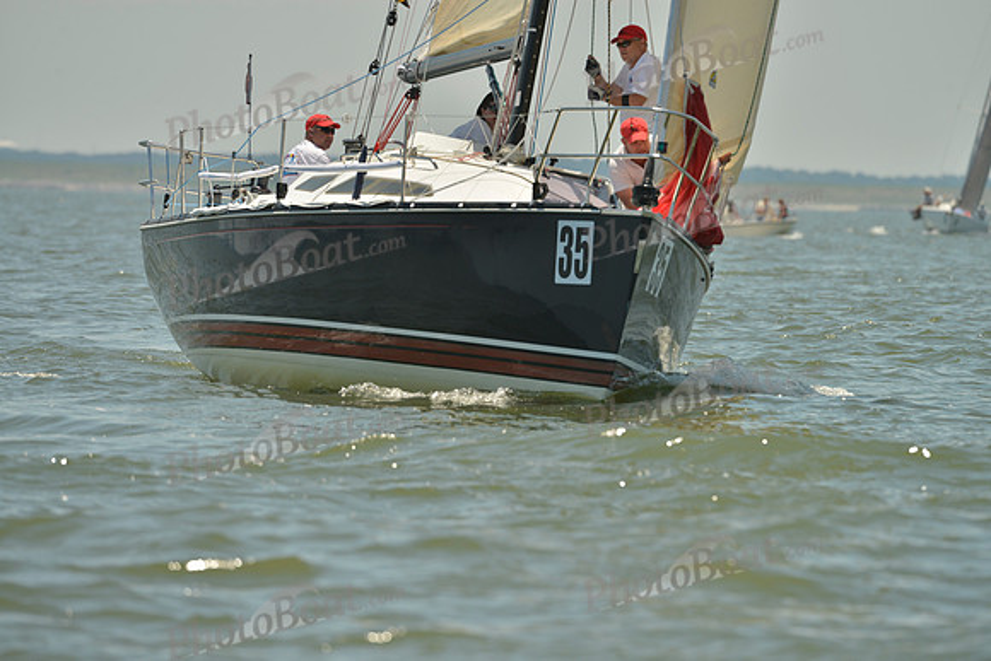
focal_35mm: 400
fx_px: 11013
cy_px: 330
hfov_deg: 5.2
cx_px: 496
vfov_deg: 3.4
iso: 200
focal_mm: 400
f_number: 7.1
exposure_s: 1/1000
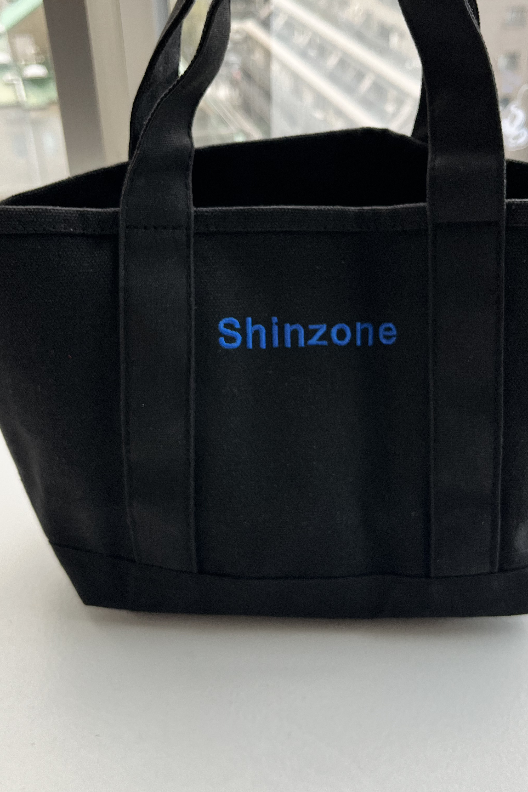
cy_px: 370
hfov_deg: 36.8
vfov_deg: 53.1
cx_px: 290
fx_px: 792
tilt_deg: -34.2
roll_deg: -1.1
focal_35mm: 36
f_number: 1.6
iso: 125
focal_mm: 5.1
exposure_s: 1/121
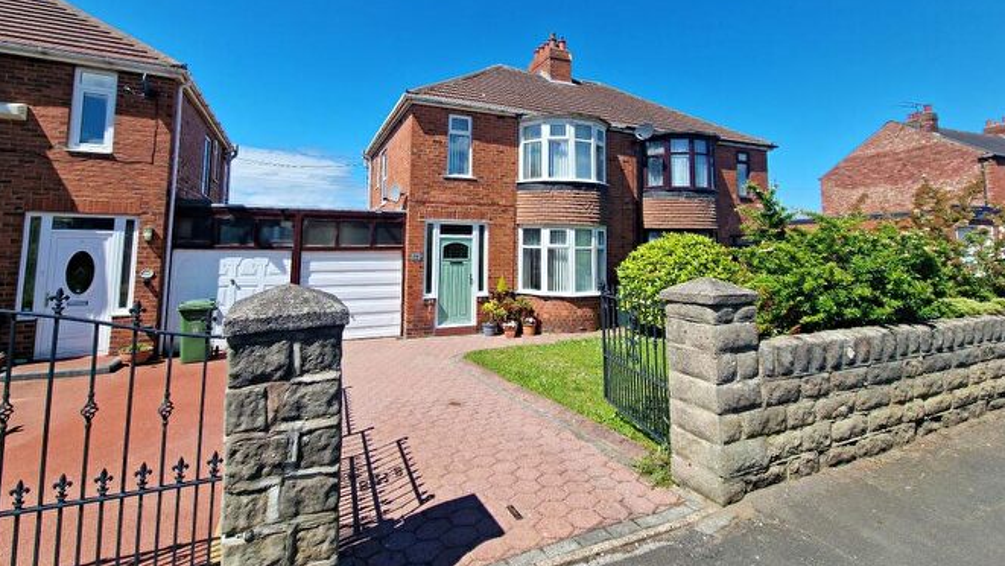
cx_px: 494
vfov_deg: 69.5
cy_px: 214
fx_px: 400
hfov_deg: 103.0
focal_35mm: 15
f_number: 2.2
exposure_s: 1/2104
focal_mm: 2.2
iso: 50
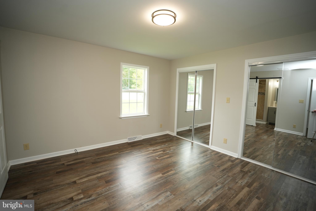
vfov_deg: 73.7
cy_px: 106
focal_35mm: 16
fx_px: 140
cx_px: 158
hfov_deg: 96.7
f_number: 2.8
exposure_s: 1/60
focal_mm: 16
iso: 200
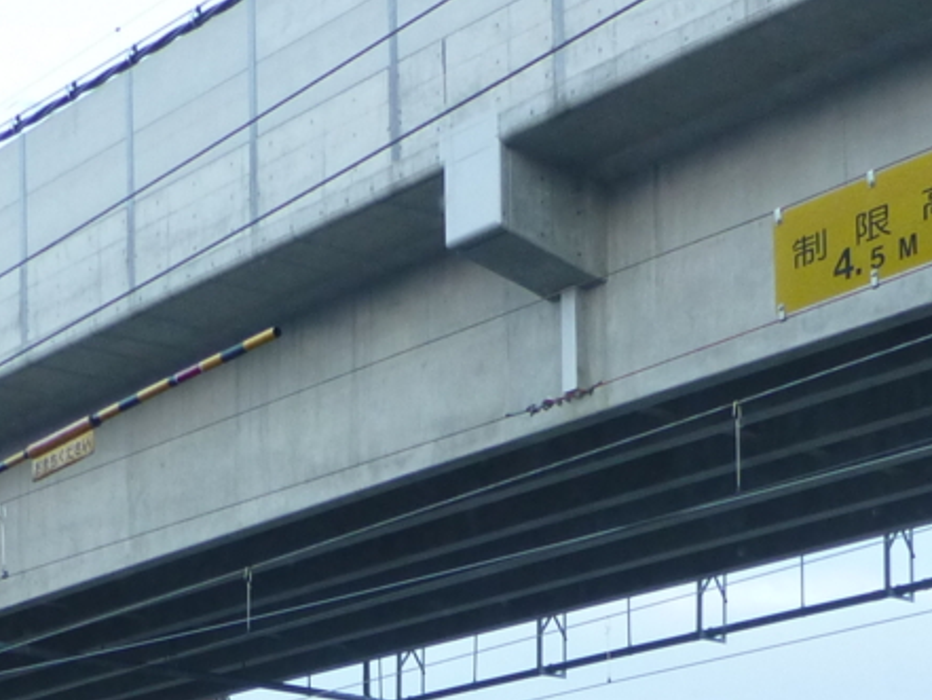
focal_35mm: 87
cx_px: 437
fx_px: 2343
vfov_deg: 15.5
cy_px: 1091
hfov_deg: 22.5
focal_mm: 4.3
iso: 100
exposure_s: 1/60
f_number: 3.3
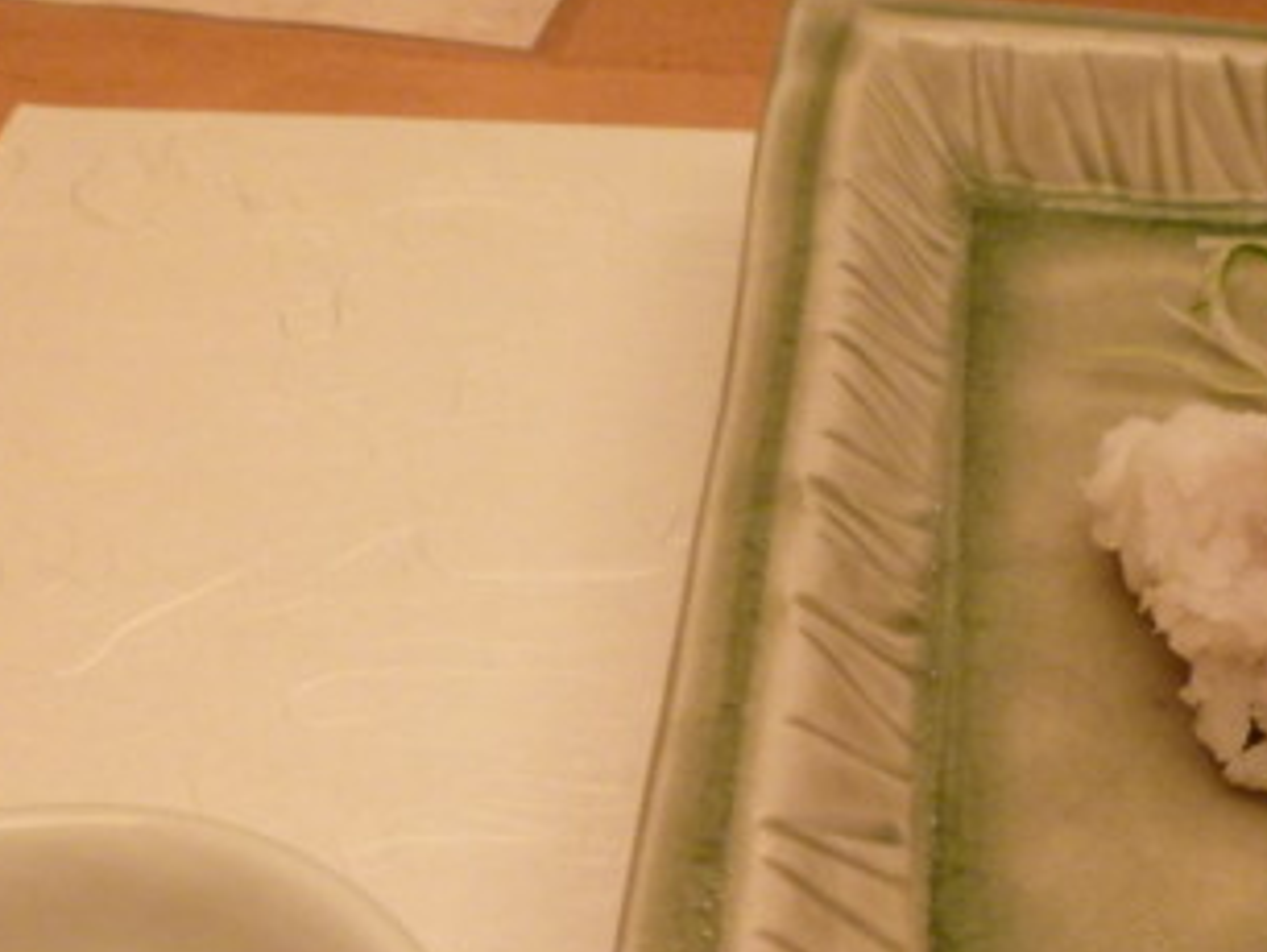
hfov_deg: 39.1
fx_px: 1722
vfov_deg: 29.5
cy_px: 873
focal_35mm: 47
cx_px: 981
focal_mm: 4.3
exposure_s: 1/13
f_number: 3.3
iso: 200
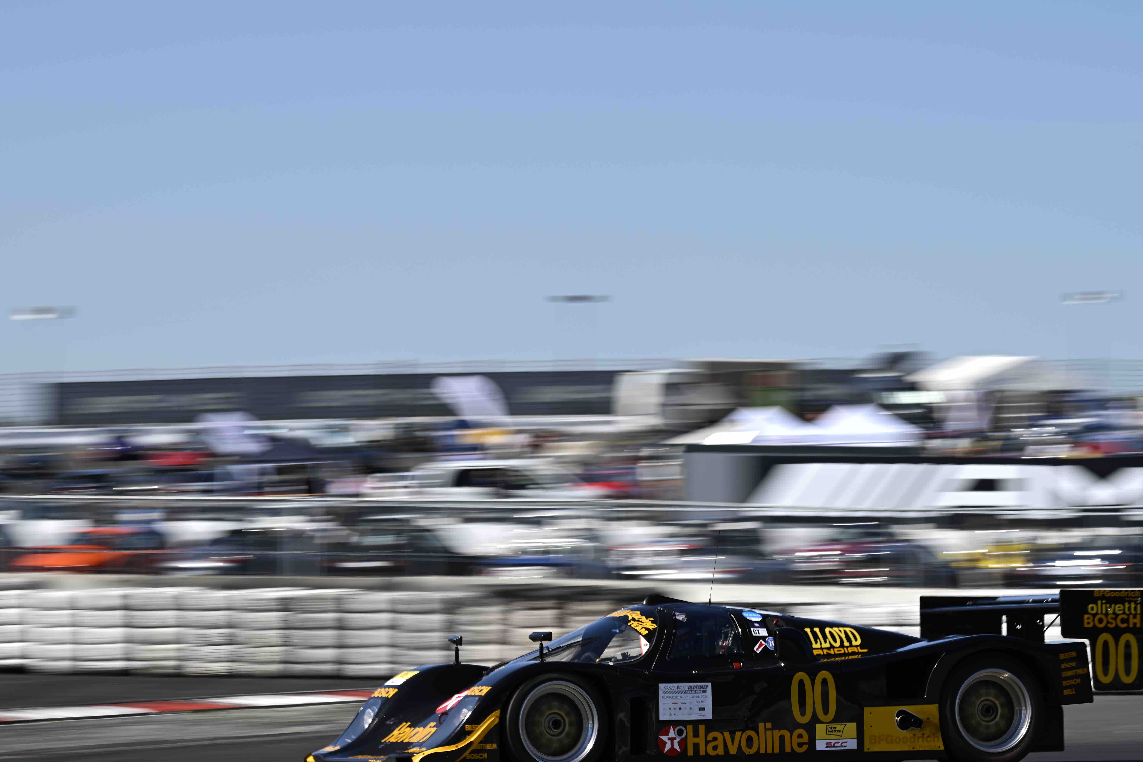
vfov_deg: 7.9
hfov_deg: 11.8
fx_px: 5524
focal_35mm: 174
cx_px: 591
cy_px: 489
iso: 32
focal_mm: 130
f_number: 10
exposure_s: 1/80
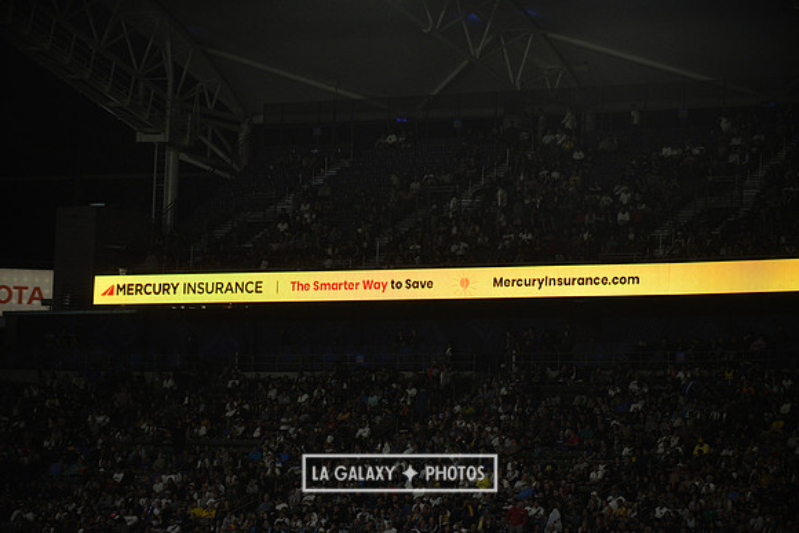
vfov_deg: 7.9
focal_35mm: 175
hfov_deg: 11.7
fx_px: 3885
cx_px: 400
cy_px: 266
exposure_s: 1/3200
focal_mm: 175
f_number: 2.8
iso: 1600
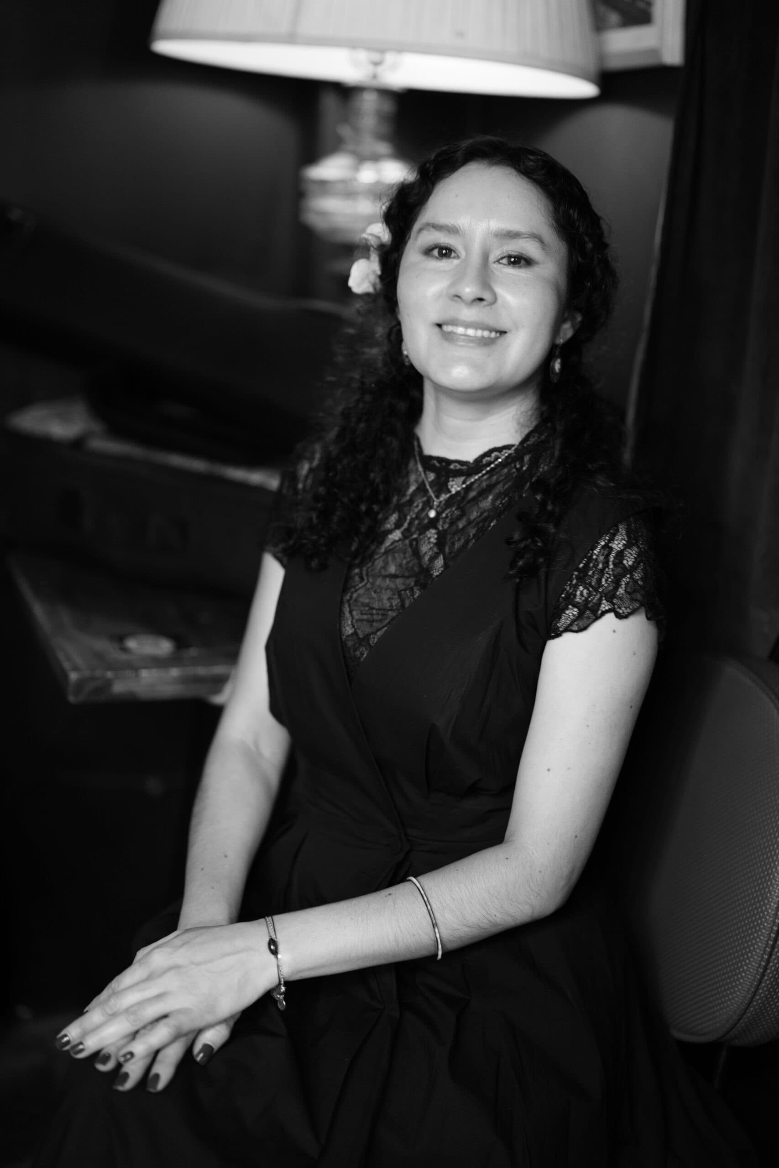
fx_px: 1623
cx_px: 390
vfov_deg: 39.6
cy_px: 584
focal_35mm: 50
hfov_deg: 27.0
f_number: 1.2
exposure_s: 1/25
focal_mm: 50
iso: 1600
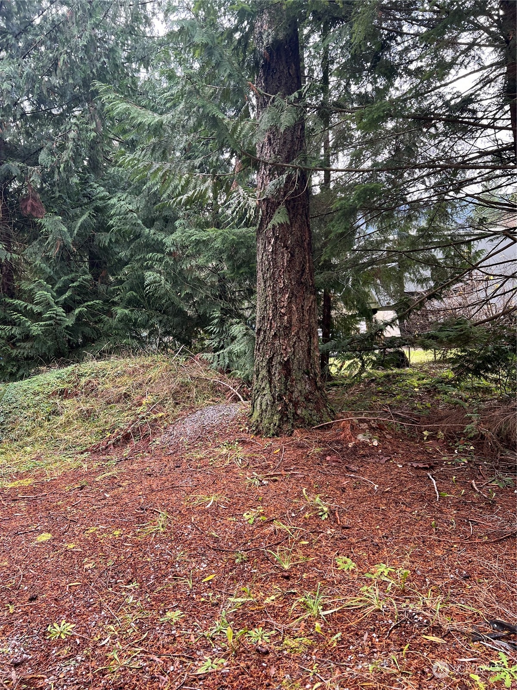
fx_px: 518
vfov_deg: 67.3
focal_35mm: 26
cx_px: 258
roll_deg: +1.6
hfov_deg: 53.1
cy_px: 345
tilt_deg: +0.4
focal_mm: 5.7
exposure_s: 1/121
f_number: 1.5
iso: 100
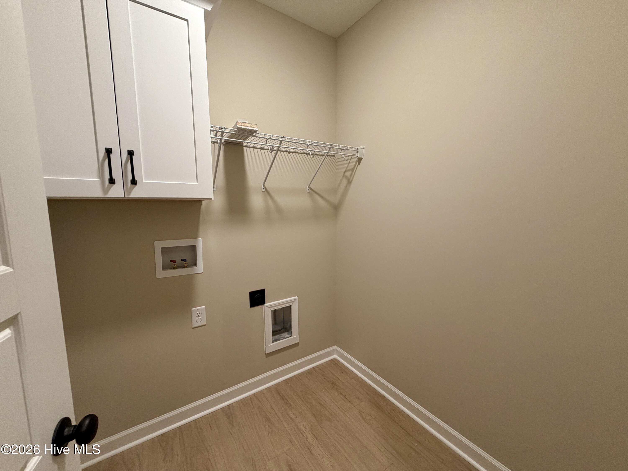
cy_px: 236
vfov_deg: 85.7
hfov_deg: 102.1
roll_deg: -0.3
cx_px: 314
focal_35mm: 14
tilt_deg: -6.5
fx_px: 254
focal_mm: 2.22
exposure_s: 1/60
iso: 250
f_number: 2.2
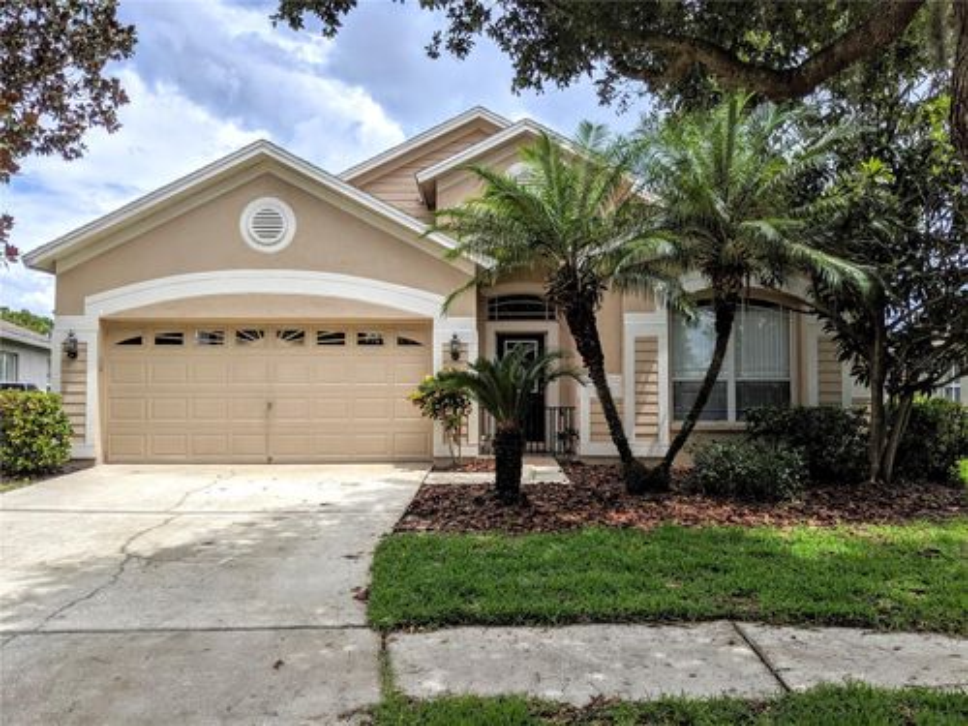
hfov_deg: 65.3
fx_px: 755
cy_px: 363
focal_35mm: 27
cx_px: 484
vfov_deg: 51.4
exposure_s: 1/3356
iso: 51
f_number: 1.8
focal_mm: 4.44
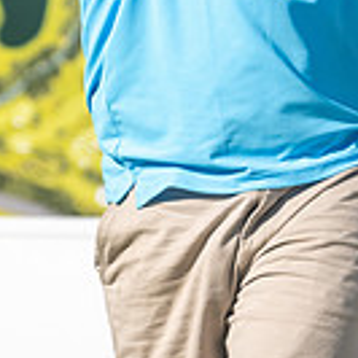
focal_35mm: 1289
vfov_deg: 1.4
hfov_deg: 1.4
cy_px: -229
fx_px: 15082
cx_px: 31
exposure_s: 1/2000
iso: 200
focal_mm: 300
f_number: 4
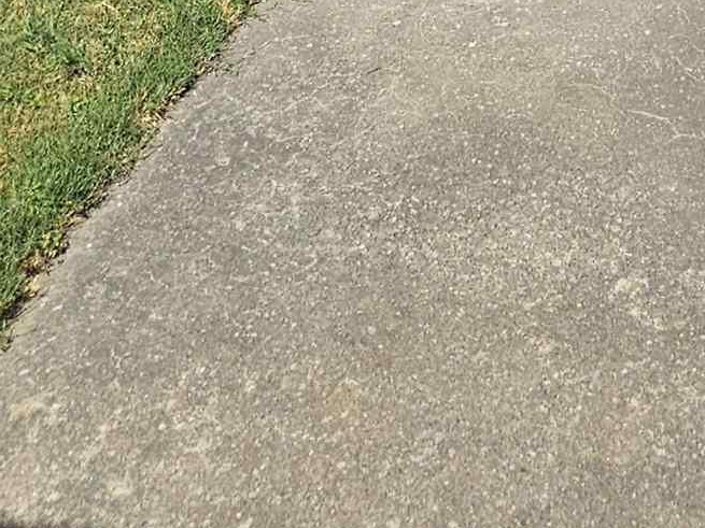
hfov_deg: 30.0
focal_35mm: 61
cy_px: -665
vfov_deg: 15.7
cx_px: 671
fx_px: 1242
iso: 50
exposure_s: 1/2246
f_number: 2.2
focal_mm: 2.2
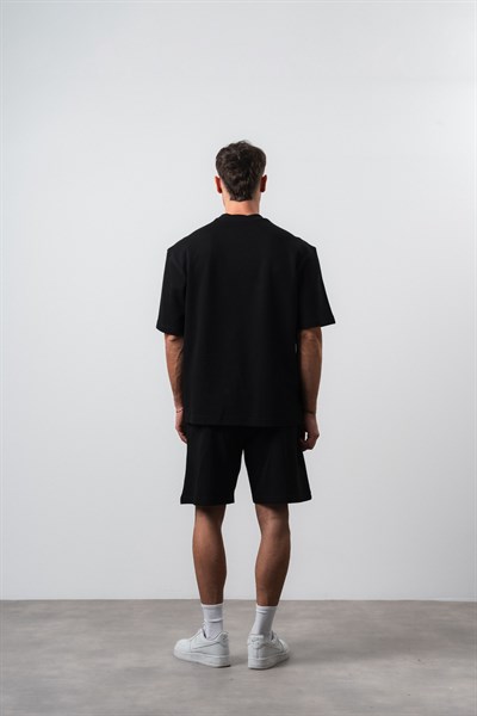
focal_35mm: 66
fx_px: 1318
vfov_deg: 30.4
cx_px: 238
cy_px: 358
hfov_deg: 20.5
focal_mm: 66.3
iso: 100
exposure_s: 1/125
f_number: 10
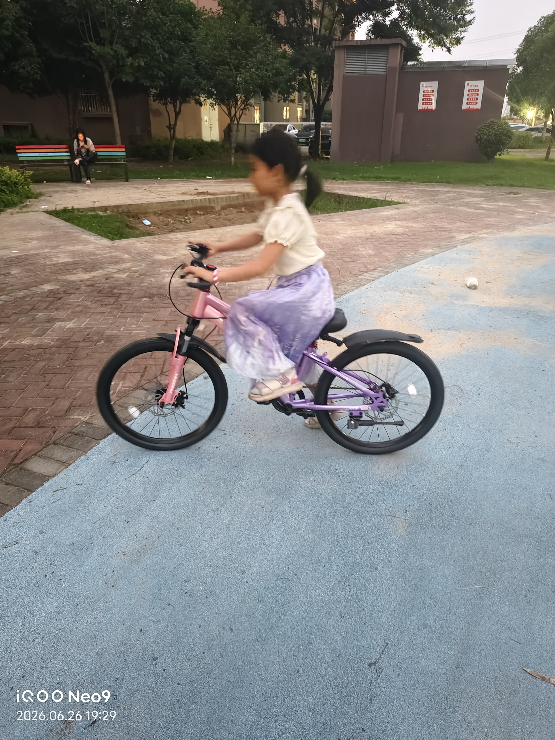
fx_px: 492
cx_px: 278
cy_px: 370
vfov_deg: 73.9
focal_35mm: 23
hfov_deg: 58.9
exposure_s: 1/9.09
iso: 13336
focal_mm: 5.56
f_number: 1.88
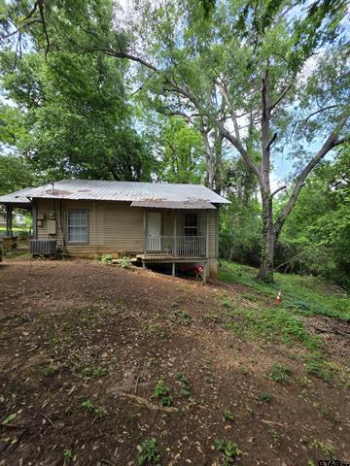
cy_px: 233
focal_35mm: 13
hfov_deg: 89.9
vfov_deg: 106.2
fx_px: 175
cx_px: 175
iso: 40
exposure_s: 1/317
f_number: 1.9
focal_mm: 2.2
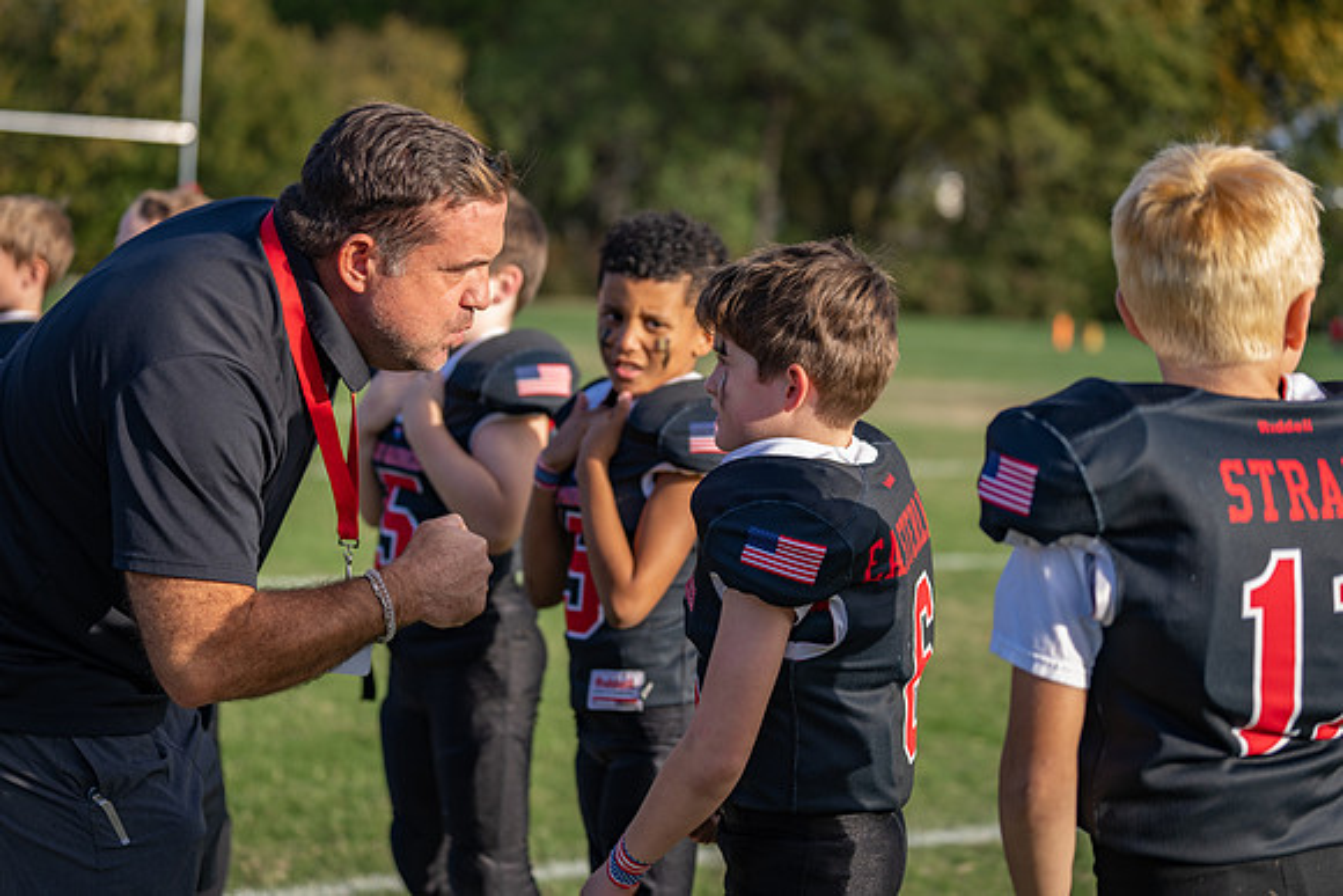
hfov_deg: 28.8
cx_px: 672
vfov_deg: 19.5
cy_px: 448
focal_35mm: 70
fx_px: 2612
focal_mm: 70
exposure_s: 1/800
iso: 100
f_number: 2.8
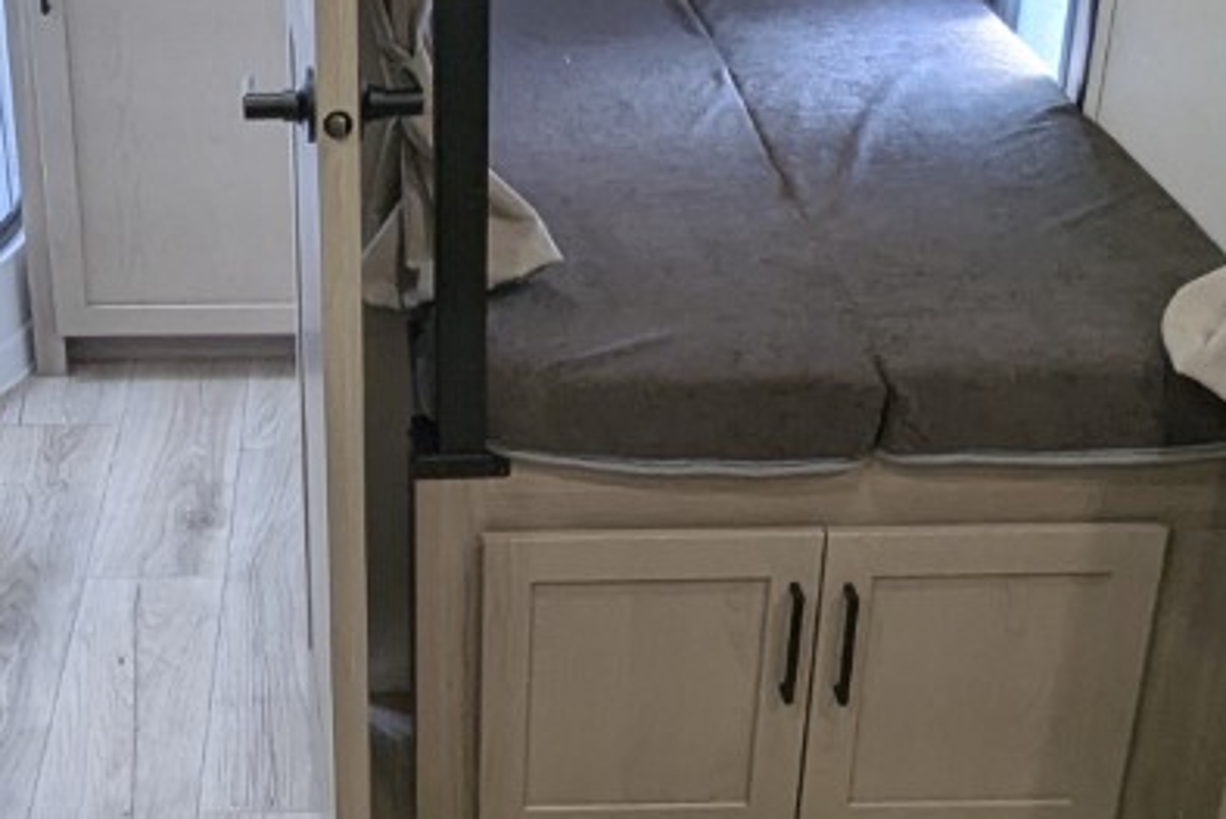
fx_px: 2010
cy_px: 473
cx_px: 391
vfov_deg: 23.0
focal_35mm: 59
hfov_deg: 33.6
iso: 92
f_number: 2.2
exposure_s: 1/151
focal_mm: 2.35
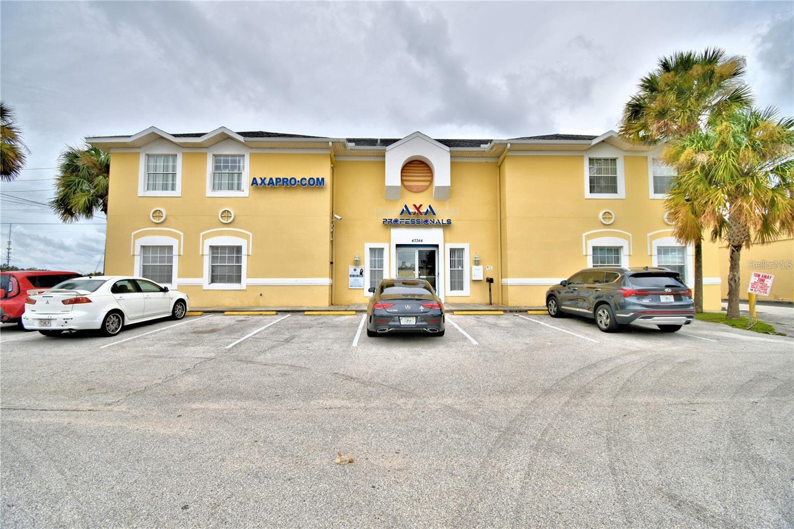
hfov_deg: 100.4
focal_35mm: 15
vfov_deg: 77.3
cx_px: 397
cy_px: 264
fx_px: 331
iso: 100
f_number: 4.5
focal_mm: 10
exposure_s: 1/1000
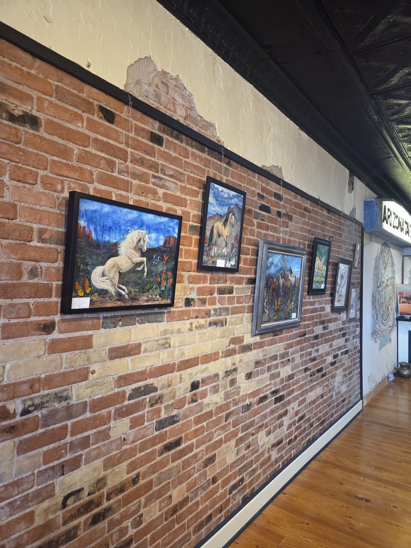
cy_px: 274
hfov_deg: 58.9
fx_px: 364
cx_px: 206
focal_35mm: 23
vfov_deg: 73.9
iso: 640
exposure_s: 1/120
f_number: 1.8
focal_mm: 5.4
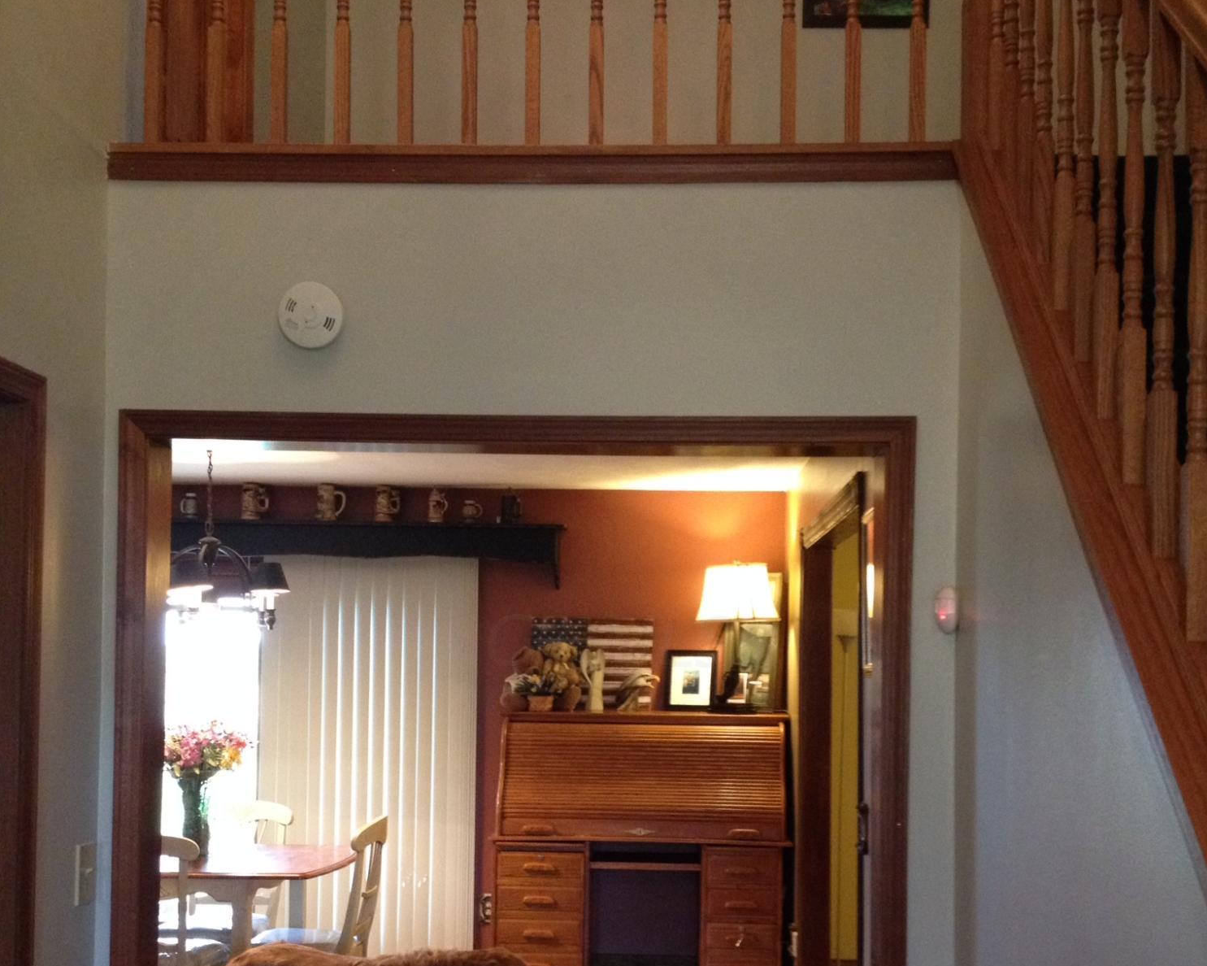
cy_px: 640
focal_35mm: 46
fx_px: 1643
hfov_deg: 40.3
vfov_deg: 32.5
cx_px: 608
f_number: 2.4
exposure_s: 1/20
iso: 320
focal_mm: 4.28
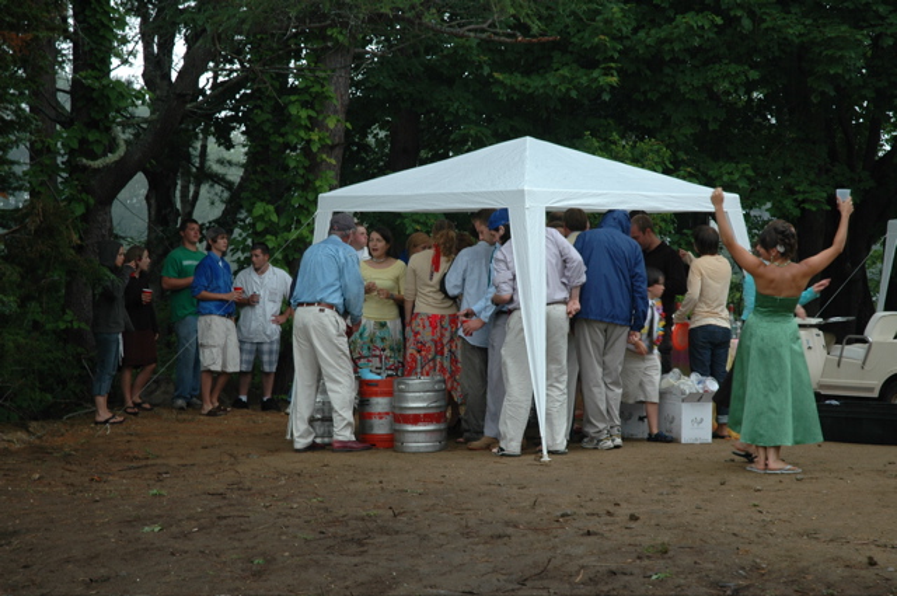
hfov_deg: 24.2
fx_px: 2090
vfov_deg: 16.2
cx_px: 448
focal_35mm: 84
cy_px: 298
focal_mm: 56
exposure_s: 1/50
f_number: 4.5
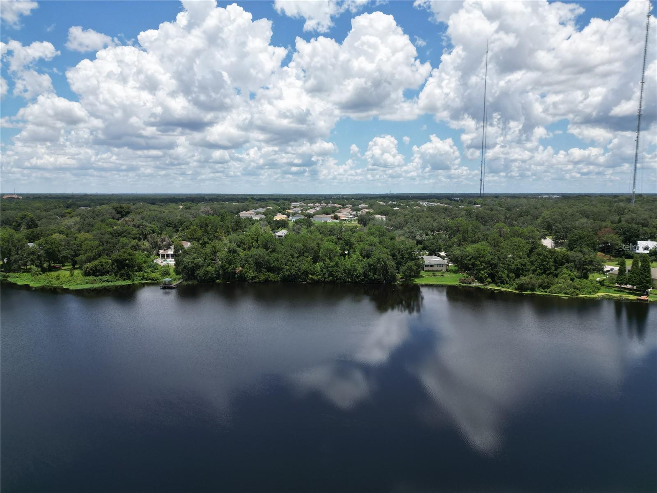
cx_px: 328
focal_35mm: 24
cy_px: 246
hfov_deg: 71.6
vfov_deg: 56.8
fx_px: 456
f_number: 1.7
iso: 110
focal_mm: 6.72
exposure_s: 1/3200
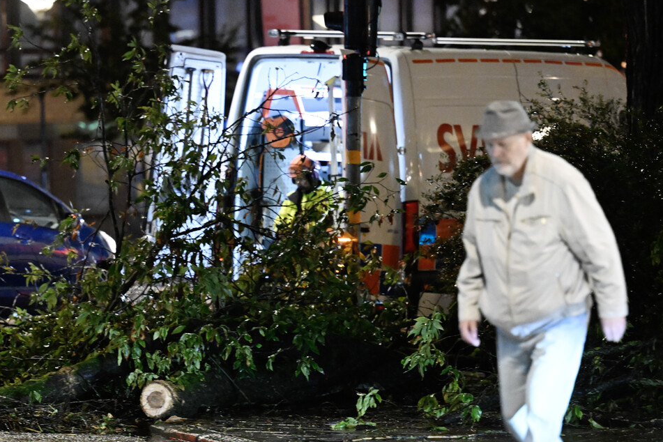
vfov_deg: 5.6
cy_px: 295
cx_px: 196
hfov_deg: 8.4
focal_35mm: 244
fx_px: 4493
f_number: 2.8
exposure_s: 1/80
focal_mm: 145
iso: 6400
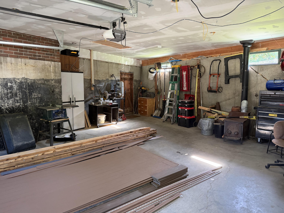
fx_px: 197
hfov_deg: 71.6
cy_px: 106
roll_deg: -0.1
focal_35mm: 24
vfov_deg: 56.8
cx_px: 142
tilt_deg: -6.5
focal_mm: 6.76
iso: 500
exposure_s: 1/60
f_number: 1.78
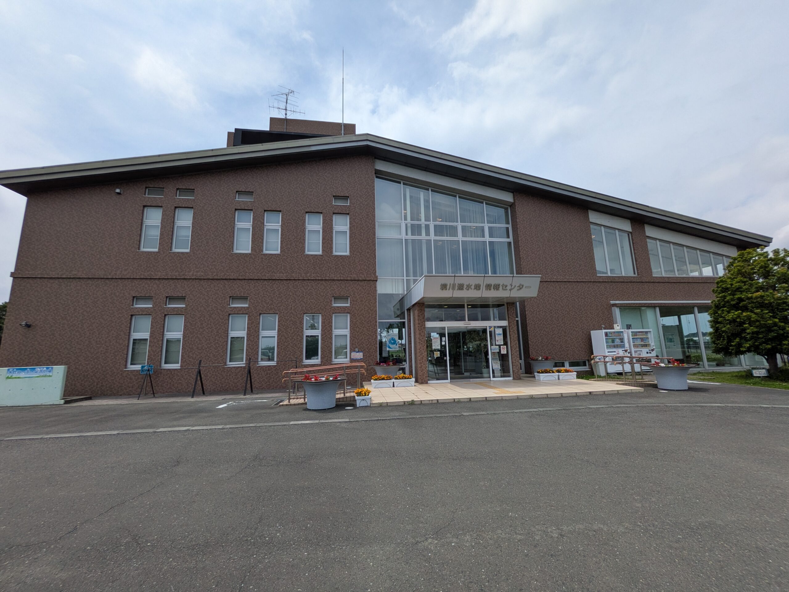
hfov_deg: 102.1
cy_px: 296
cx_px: 394
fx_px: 319
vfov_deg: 85.7
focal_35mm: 14
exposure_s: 1/3205
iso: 51
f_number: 2.2
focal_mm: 1.83
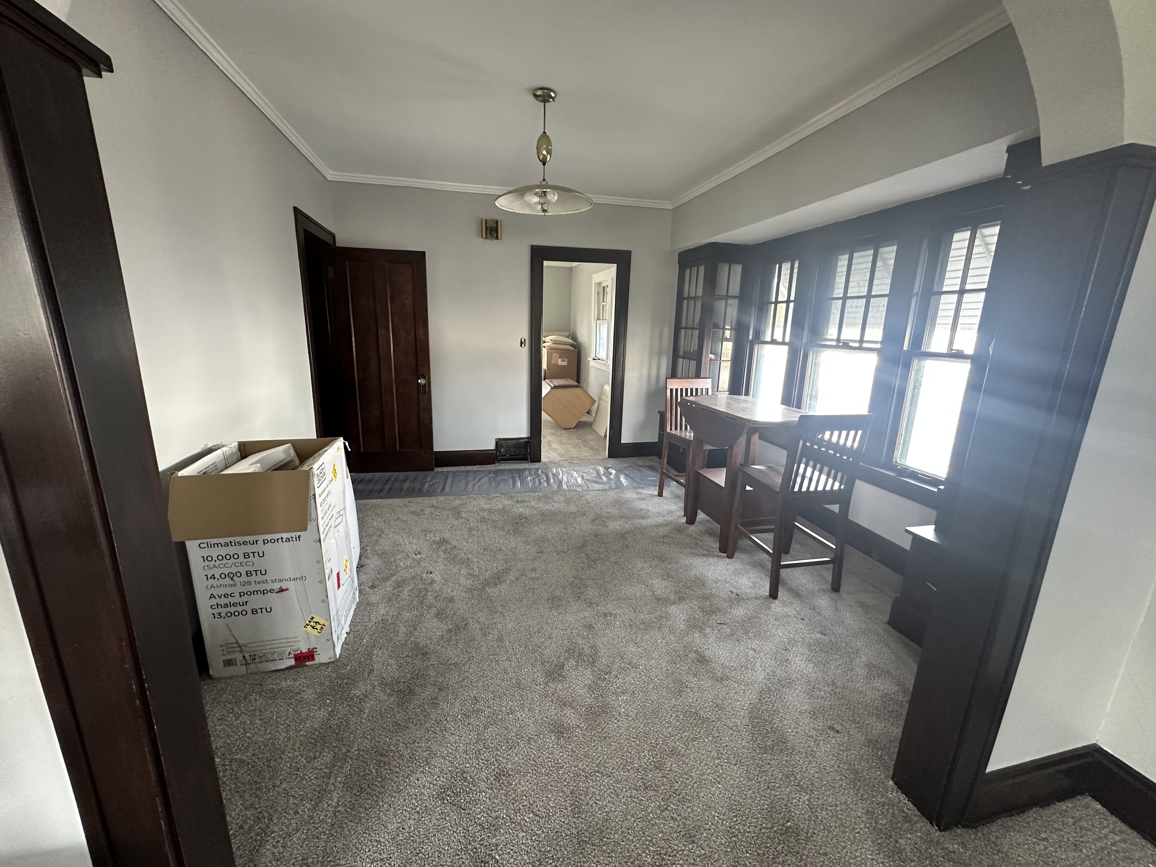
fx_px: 468
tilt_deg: -11.9
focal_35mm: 14
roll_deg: -1.8
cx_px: 578
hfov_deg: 102.1
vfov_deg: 85.7
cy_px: 434
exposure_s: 1/66
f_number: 2.2
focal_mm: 2.22
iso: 320
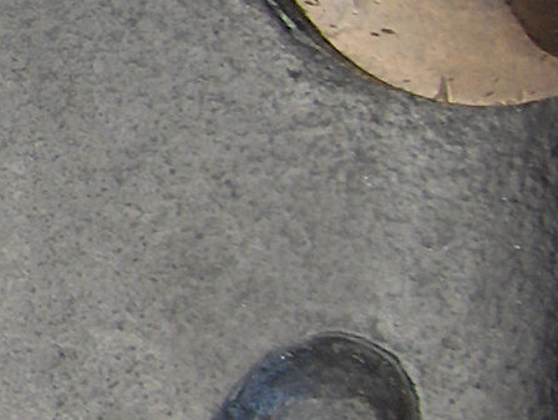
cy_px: -58
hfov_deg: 8.4
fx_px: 3373
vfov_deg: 7.1
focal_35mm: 209
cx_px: -906
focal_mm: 8
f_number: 2.8
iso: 100
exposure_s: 1/60
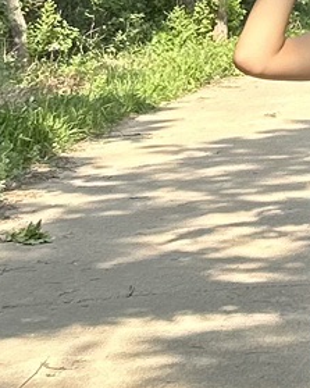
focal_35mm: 182
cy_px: -281
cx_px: 403
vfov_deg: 10.1
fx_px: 2088
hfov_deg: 8.4
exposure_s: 1/1089
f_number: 1.5
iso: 50
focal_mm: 5.7
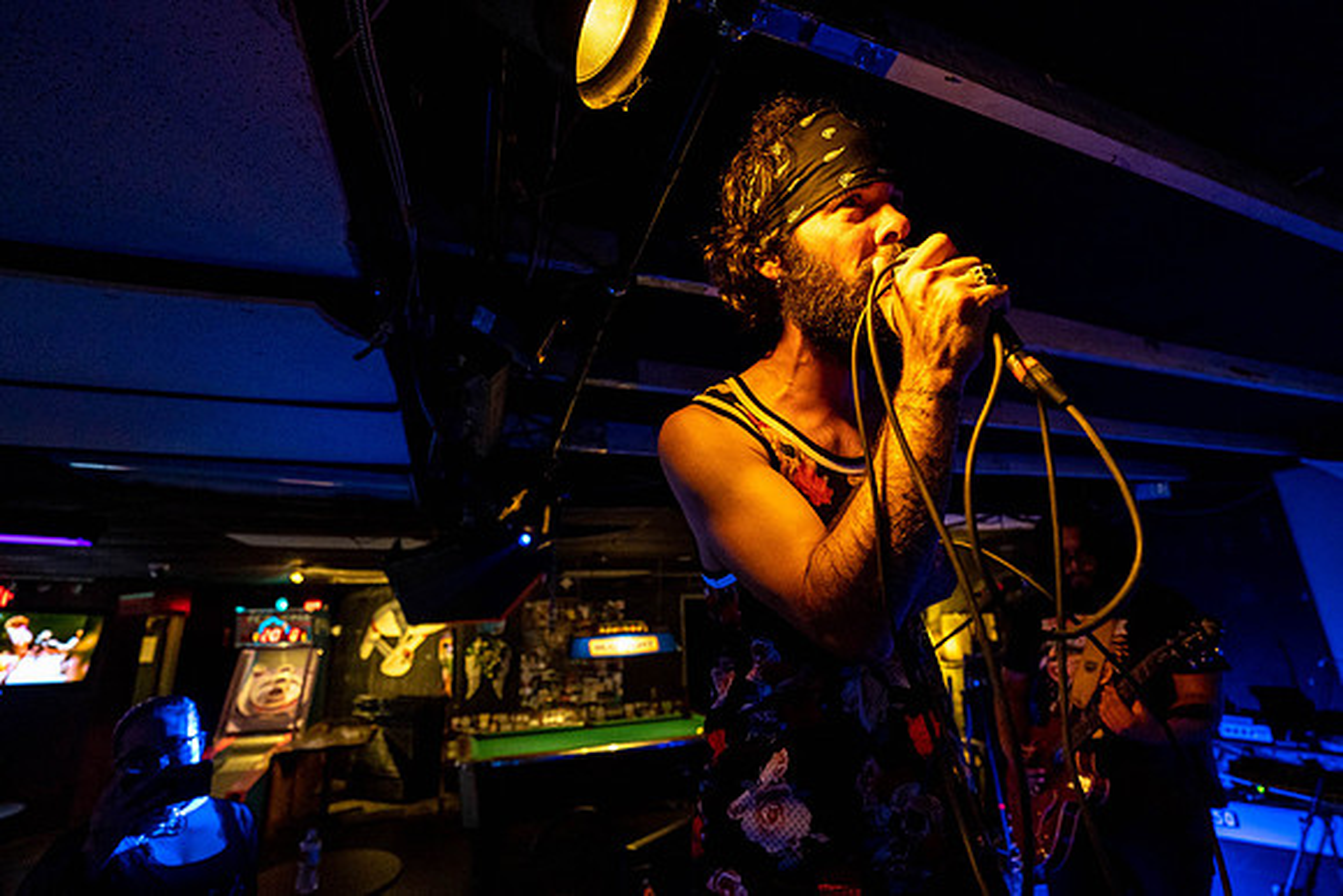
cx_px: 700
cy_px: 443
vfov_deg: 77.8
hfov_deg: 100.7
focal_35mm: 15
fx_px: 556
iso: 3200
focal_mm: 14
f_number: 2.8
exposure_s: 1/160
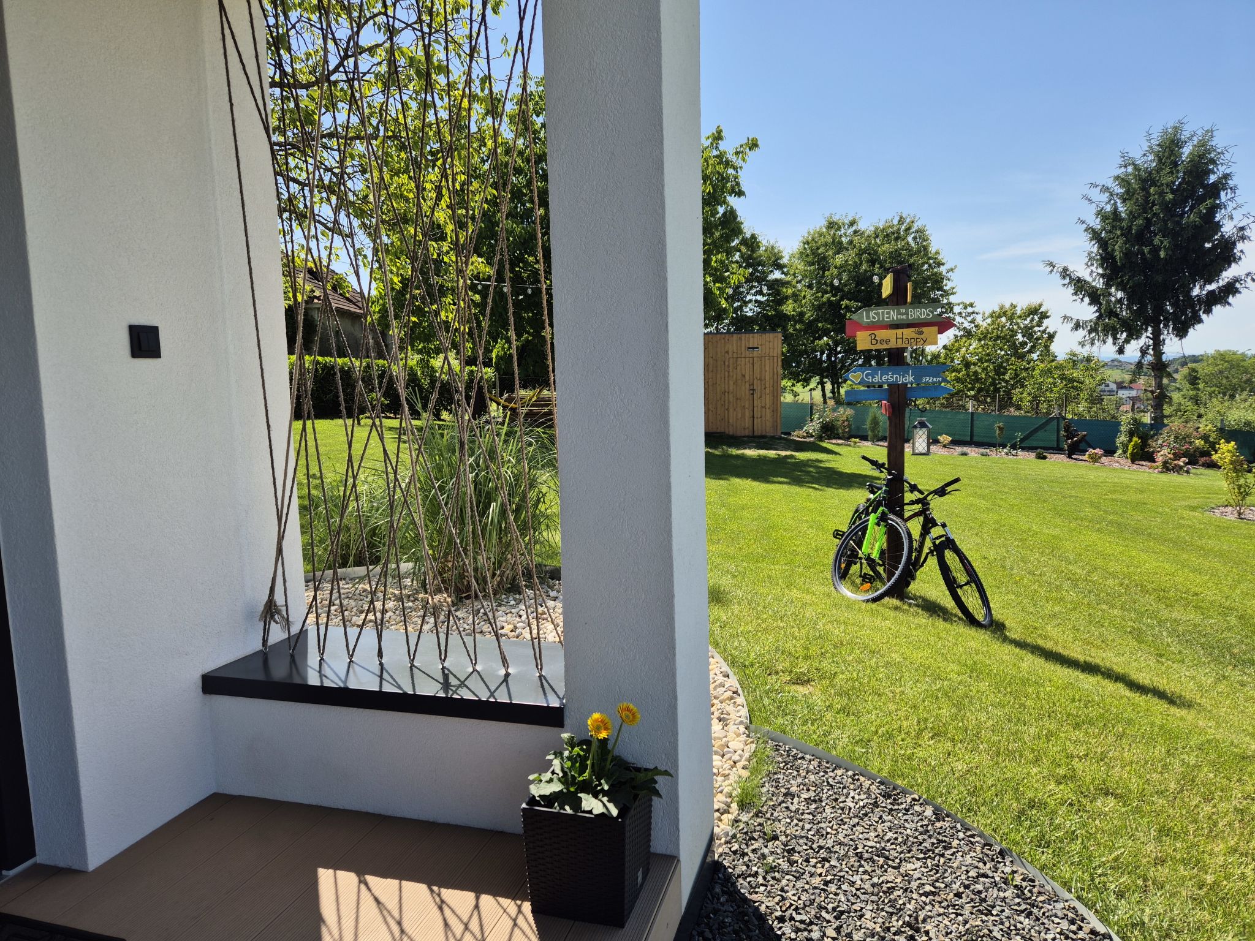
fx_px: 834
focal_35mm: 23
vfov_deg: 58.9
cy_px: 470
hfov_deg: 73.9
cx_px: 628
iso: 25
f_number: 1.8
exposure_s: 1/1564
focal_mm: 5.4
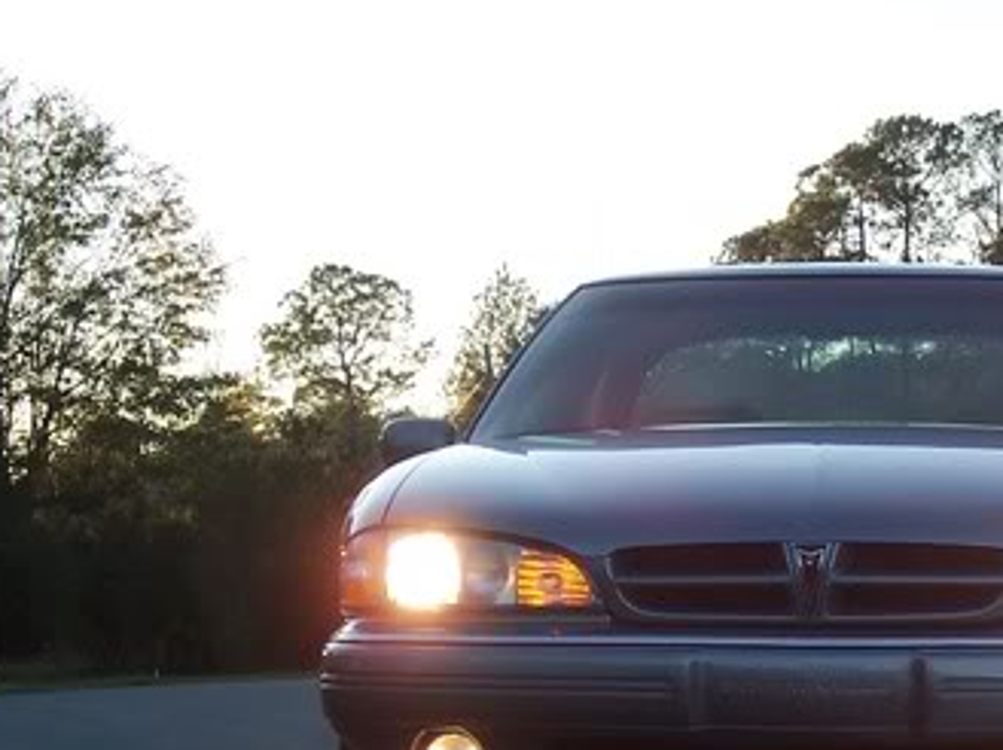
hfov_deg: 17.4
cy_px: 494
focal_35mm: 111
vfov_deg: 13.3
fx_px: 3213
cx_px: 933
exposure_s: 1/350
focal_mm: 8.6
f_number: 3.4
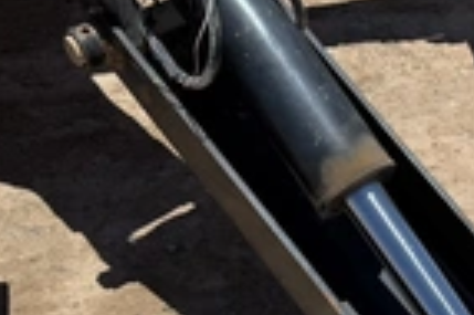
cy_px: 259
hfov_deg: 27.5
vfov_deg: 19.2
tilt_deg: -41.0
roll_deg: +1.0
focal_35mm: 70
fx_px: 921
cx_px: 454
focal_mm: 6.76
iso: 80
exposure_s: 1/6711
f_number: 1.78
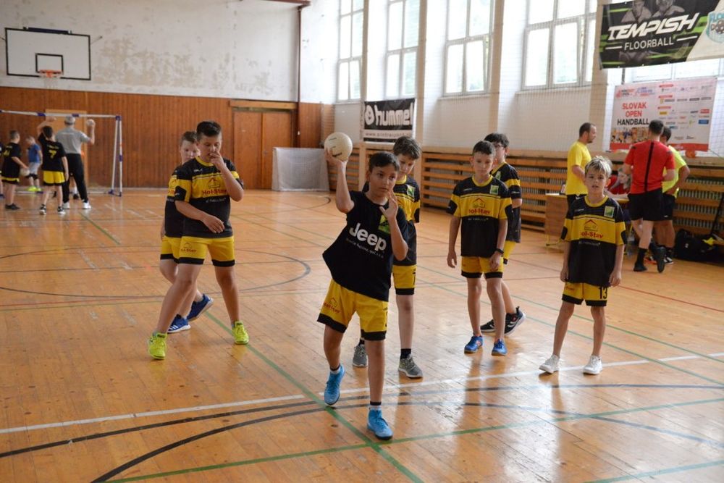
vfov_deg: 30.5
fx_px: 885
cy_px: 242
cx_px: 362
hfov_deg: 44.5
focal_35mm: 44
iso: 5000
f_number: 3.5
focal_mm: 44
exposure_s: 1/2500
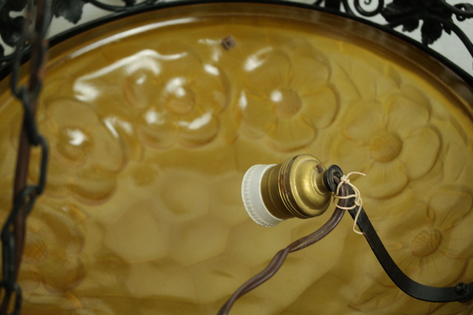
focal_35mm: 58
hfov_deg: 34.5
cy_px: 158
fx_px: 762
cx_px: 236
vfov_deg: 23.4
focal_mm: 38
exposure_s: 1/30
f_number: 5.6
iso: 400
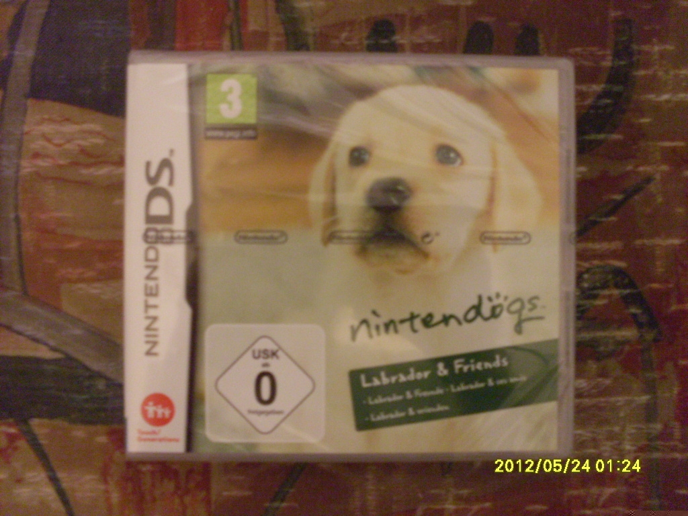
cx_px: 344
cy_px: 258
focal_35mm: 38
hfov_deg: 49.0
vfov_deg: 37.7
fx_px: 755
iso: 200
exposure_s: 1/4
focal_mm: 6.3
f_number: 2.8
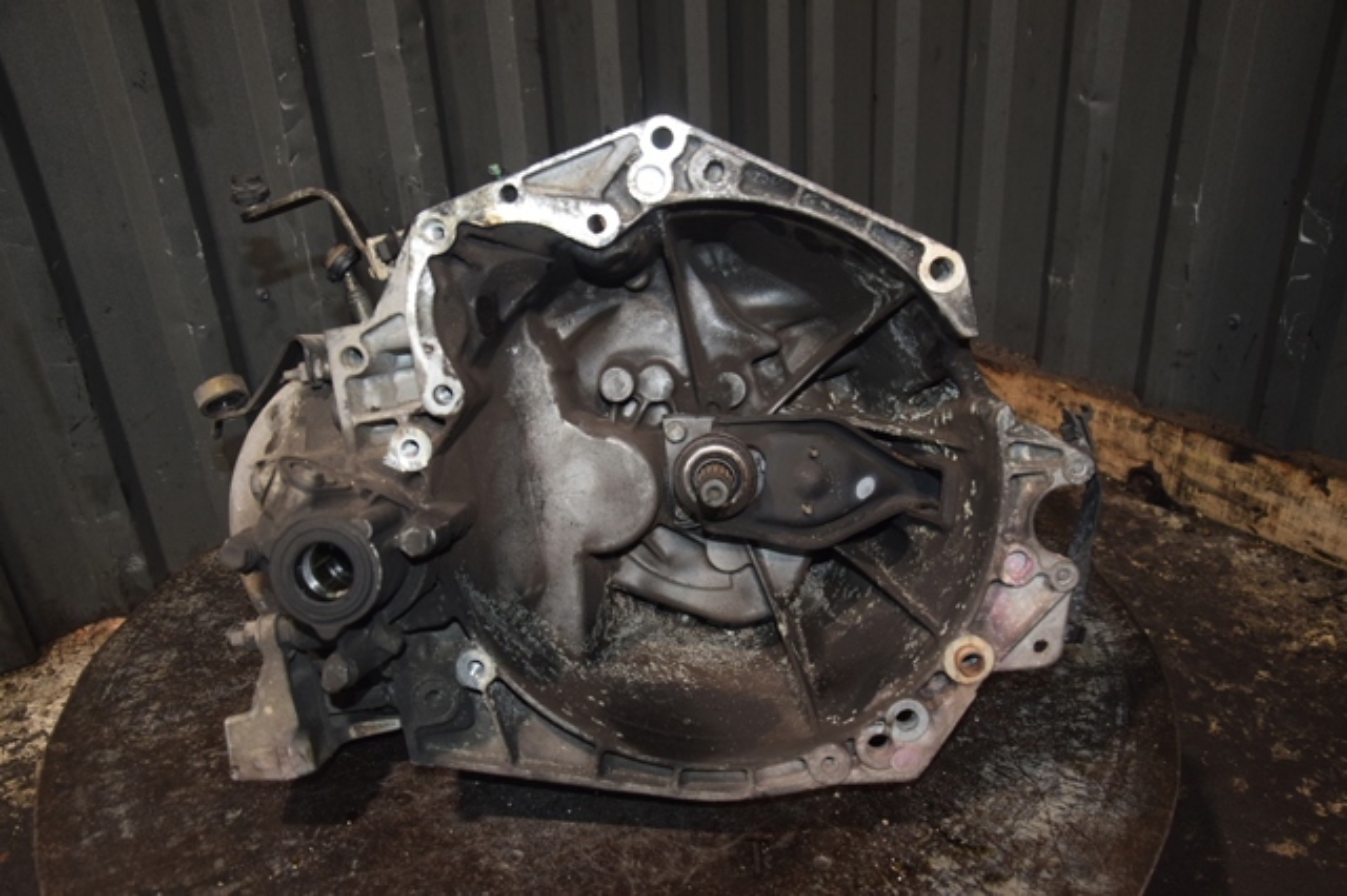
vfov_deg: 41.7
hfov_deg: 59.5
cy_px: 448
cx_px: 674
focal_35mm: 32
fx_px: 1178
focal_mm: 21
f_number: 5
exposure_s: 1/60
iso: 800
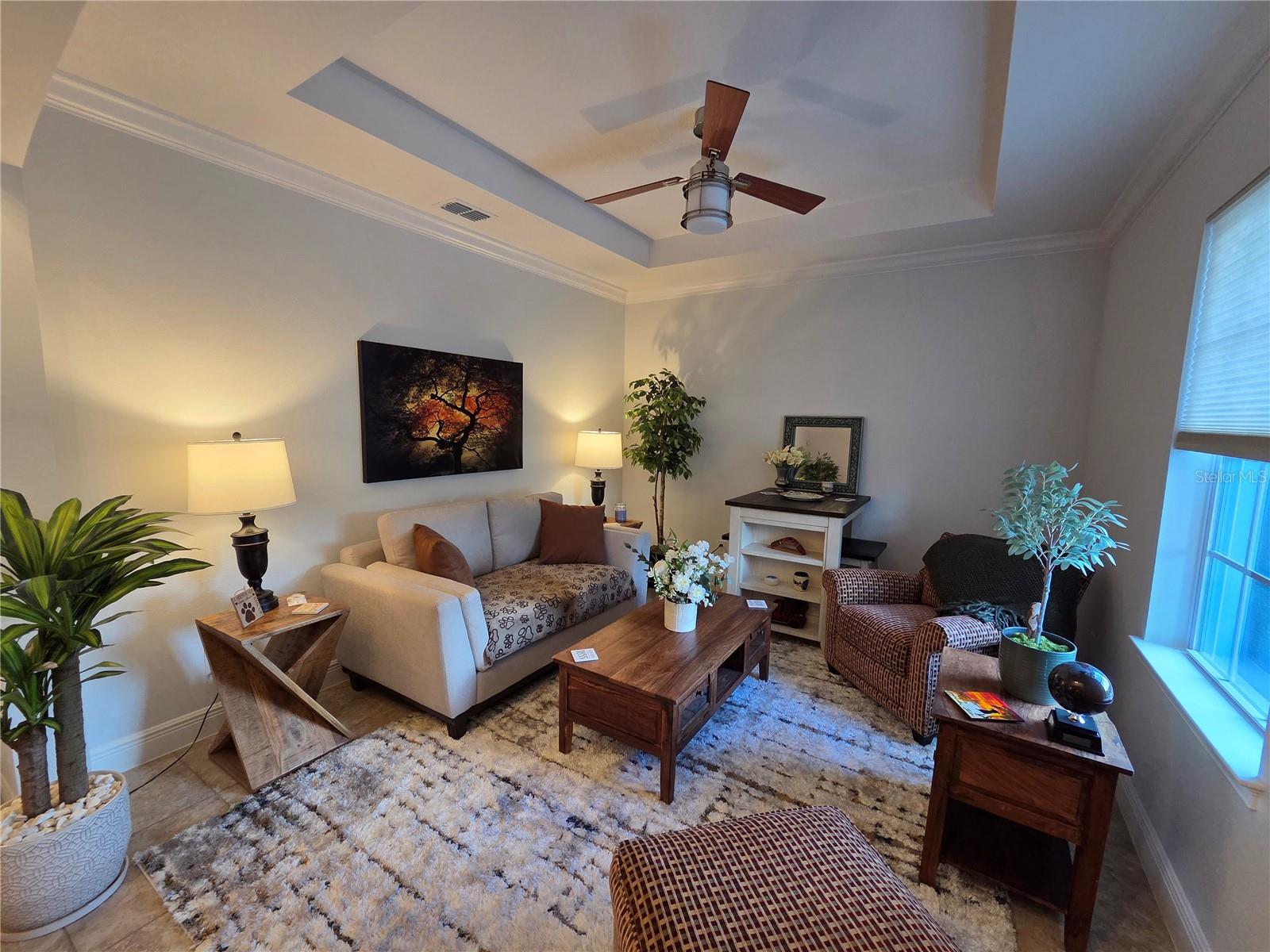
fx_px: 477
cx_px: 635
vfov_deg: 89.9
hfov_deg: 106.2
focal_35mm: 13
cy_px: 476
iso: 200
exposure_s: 1/60
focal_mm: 2.2
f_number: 2.2
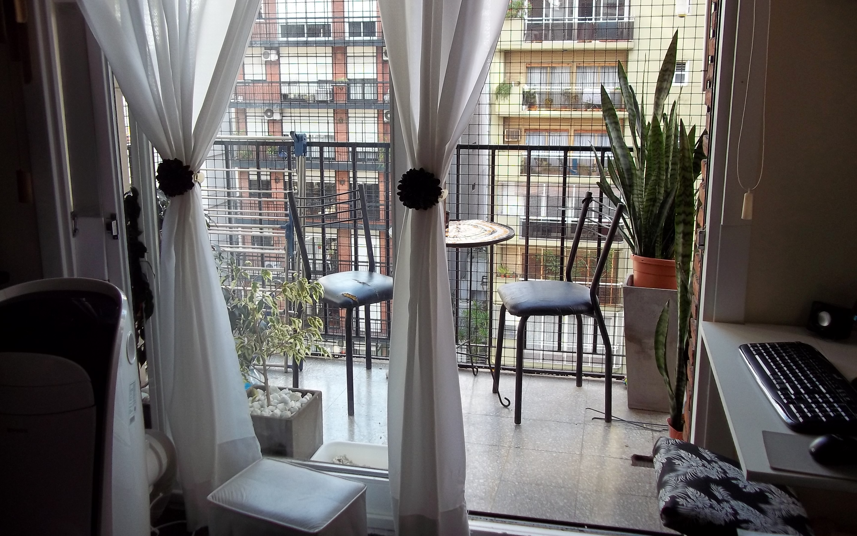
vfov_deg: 37.2
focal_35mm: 34
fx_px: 794
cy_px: 243
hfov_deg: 56.7
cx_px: 429
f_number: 2.9
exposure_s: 1/80
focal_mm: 5.7
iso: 80
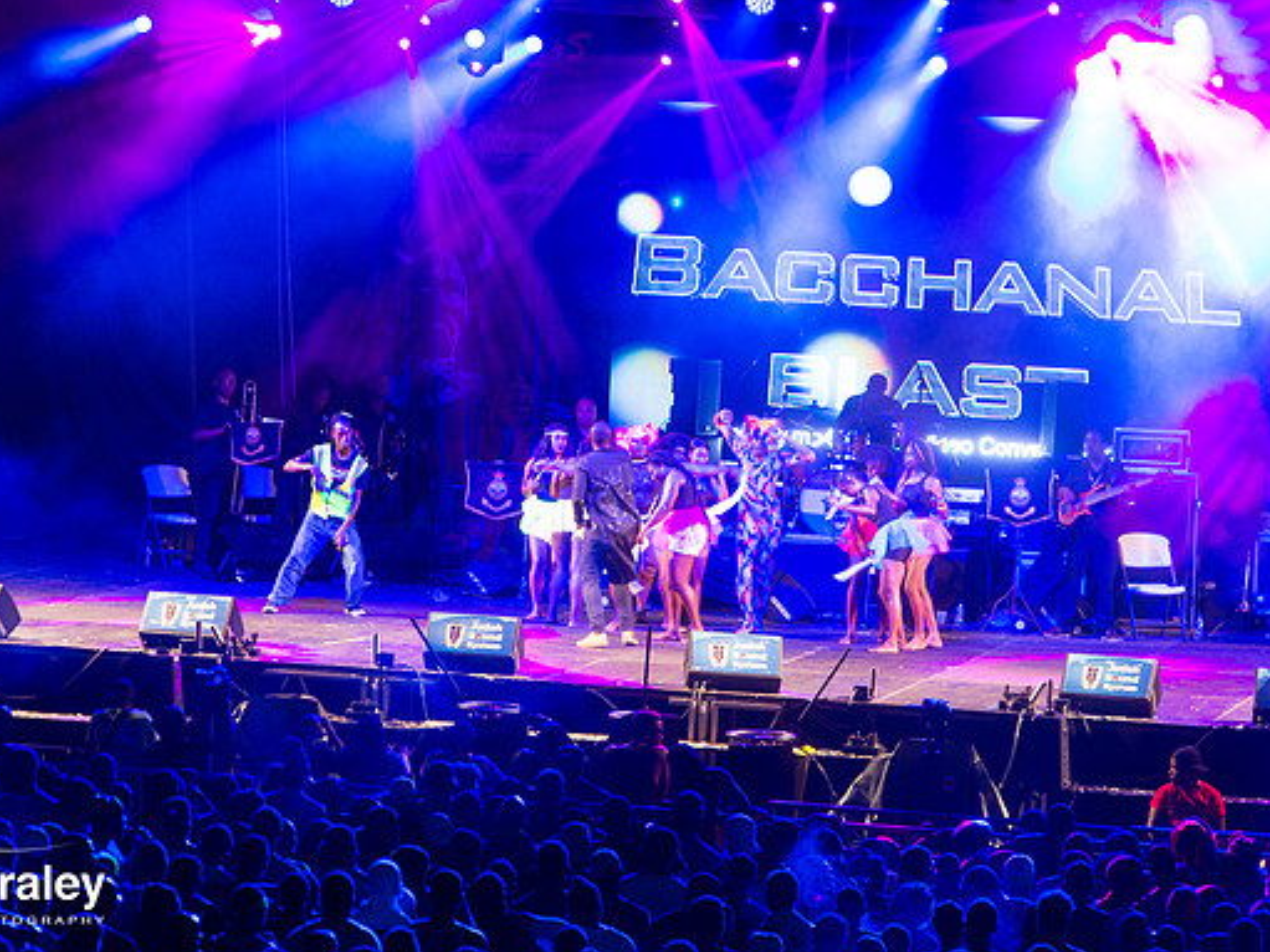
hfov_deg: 10.4
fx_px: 7006
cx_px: 604
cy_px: 477
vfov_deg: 7.8
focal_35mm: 191
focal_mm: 175
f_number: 5.6
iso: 2500
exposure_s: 1/60
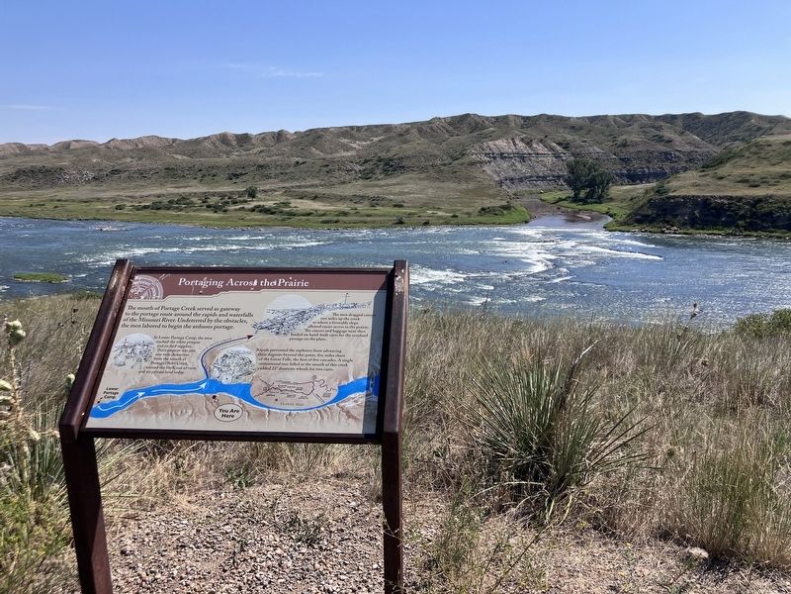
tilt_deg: -10.5
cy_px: 297
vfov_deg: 49.7
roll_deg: +0.5
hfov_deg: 63.4
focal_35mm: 28
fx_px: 640
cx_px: 396
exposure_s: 1/2208
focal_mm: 3.99
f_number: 1.8
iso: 32
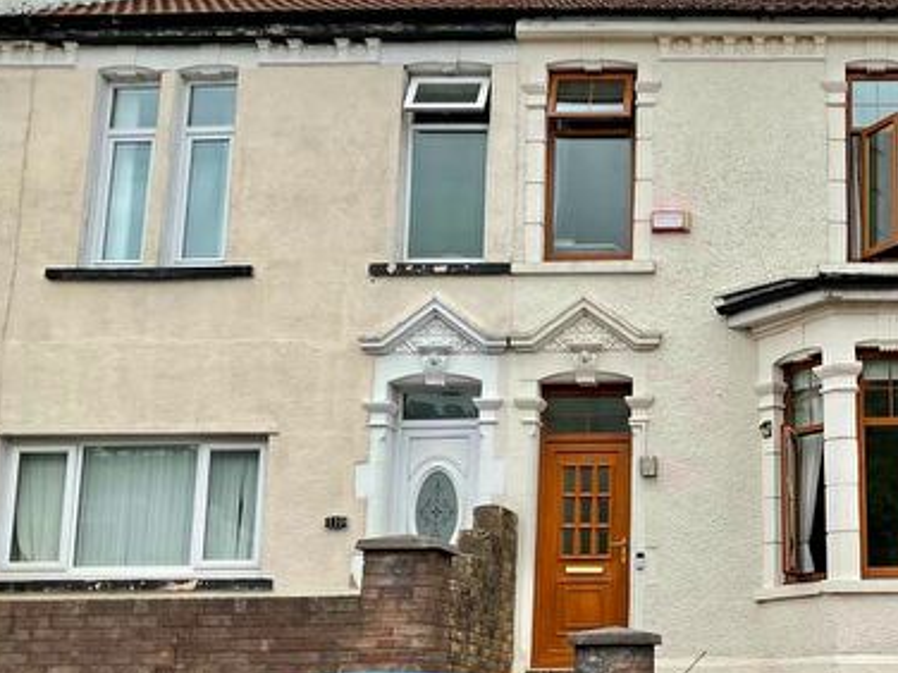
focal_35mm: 54
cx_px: 819
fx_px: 1401
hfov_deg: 33.5
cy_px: 433
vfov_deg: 26.9
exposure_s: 1/855
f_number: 1.8
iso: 16
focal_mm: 3
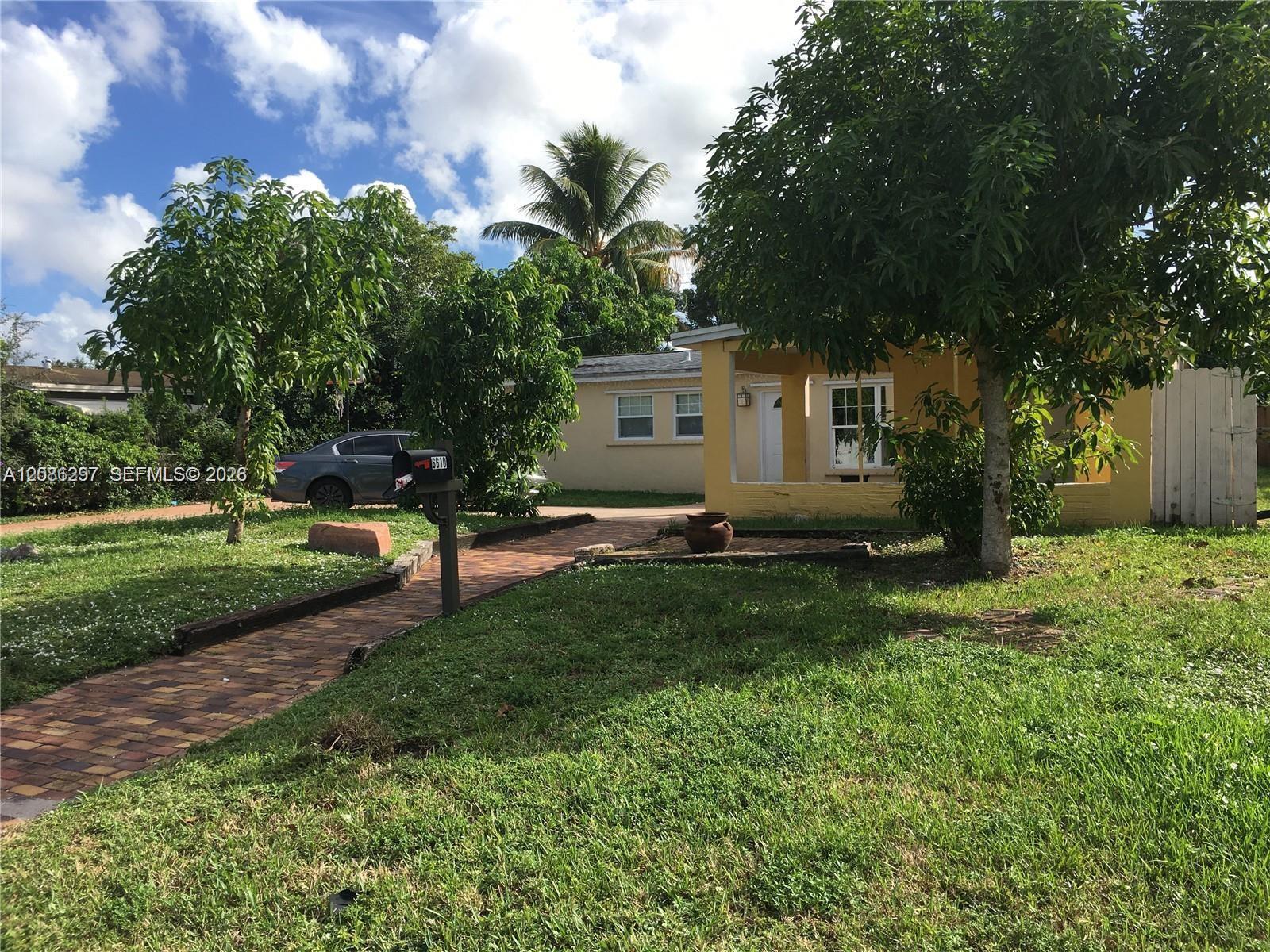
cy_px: 476
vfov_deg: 48.2
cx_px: 635
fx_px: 1064
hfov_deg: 61.7
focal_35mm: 29
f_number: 2.2
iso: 25
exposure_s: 1/1131
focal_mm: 4.15
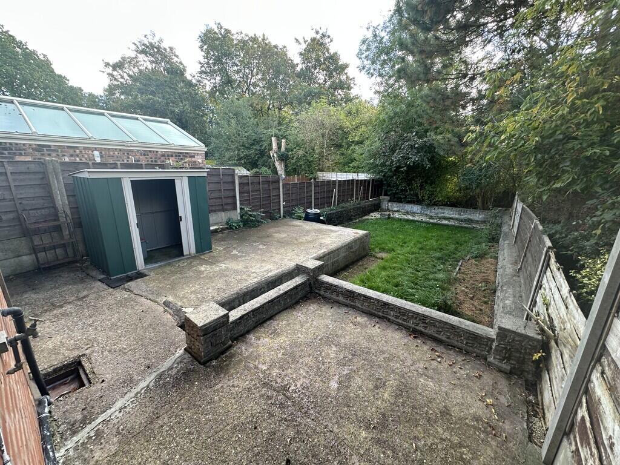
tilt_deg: -15.3
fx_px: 251
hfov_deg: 102.1
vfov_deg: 85.7
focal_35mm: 14
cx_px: 310
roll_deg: -0.1
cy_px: 232
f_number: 2.2
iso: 64
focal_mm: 2.22
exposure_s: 1/99
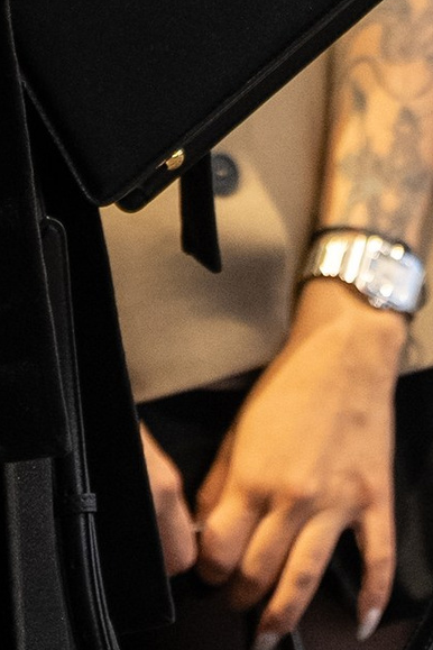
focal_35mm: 464
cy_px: -643
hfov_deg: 3.0
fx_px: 8371
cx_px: 52
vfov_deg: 4.4
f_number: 2
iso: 1000
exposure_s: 1/60
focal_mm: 70
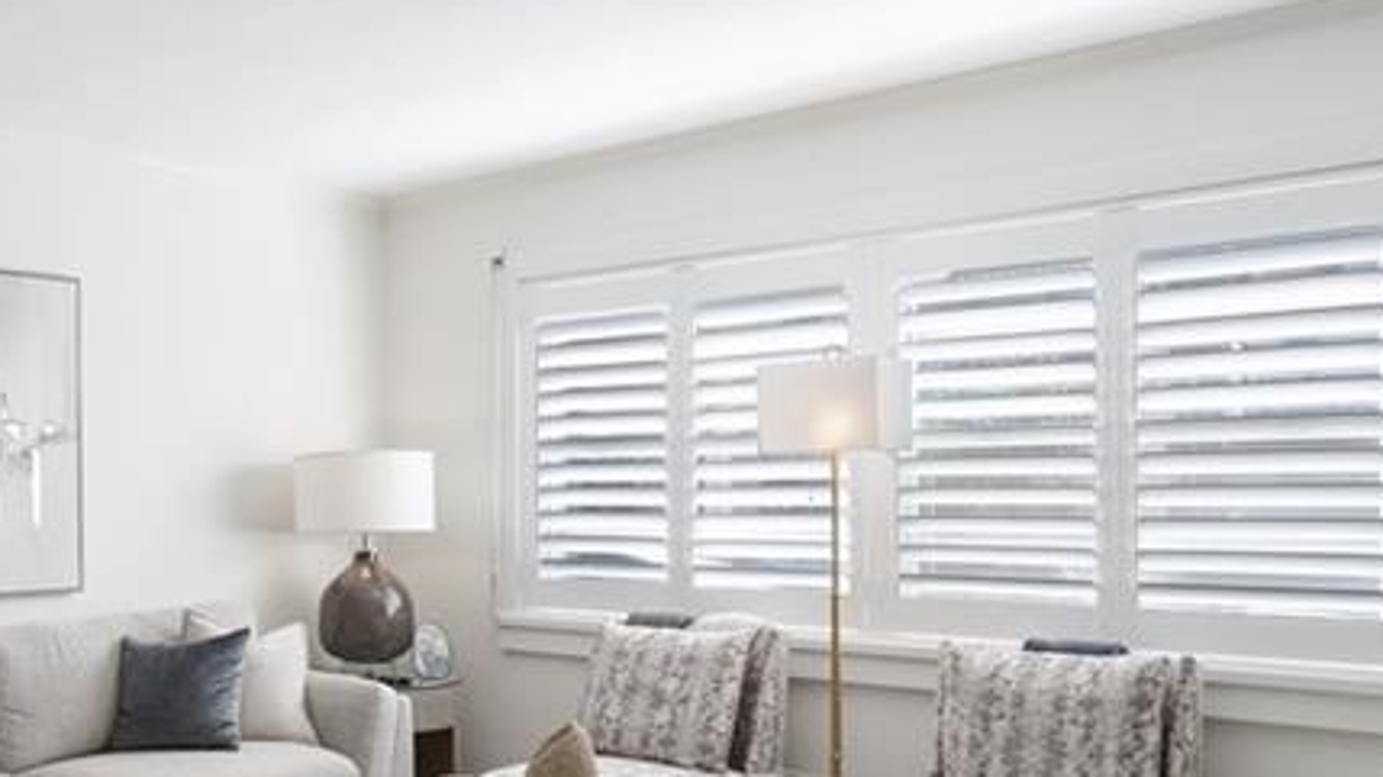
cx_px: 293
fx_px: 1466
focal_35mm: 40
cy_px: 488
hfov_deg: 47.9
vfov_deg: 29.6
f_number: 9
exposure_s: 1/4
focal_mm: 16
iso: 100
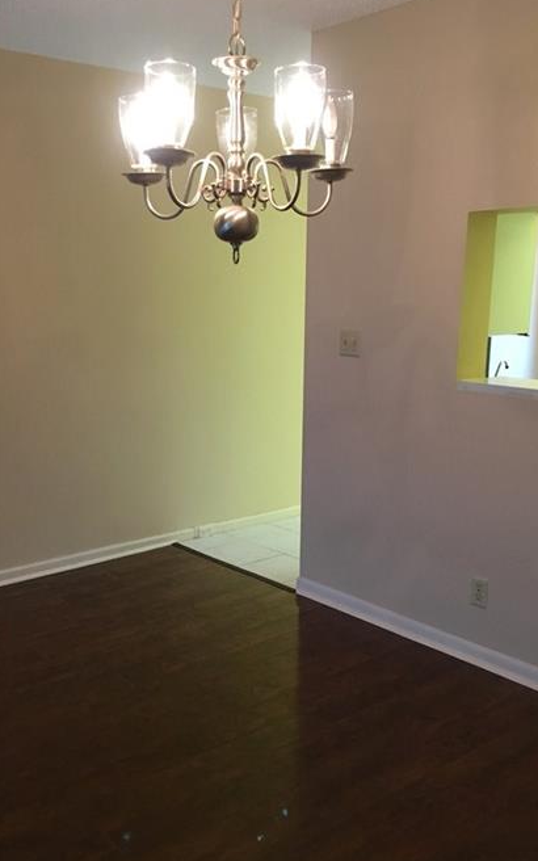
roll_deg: -0.4
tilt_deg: -10.3
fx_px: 845
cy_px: 474
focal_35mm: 36
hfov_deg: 35.3
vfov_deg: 53.9
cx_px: 226
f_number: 2.2
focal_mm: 4.15
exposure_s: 1/30
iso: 160
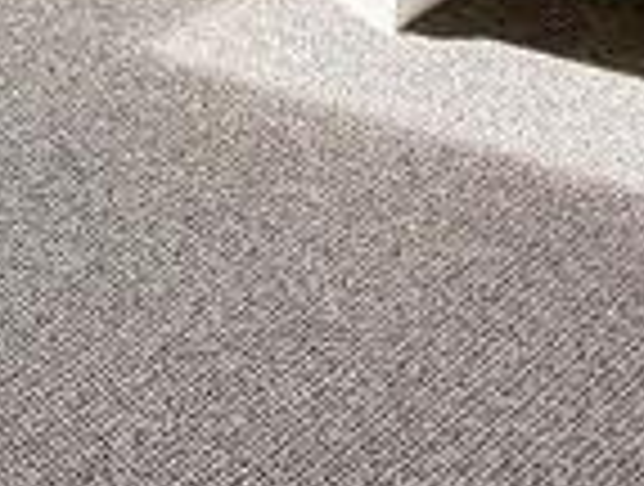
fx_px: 1865
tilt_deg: -4.6
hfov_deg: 18.0
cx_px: -252
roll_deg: +0.7
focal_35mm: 100
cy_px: -1076
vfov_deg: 10.0
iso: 50
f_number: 2.2
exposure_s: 1/152
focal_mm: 2.22
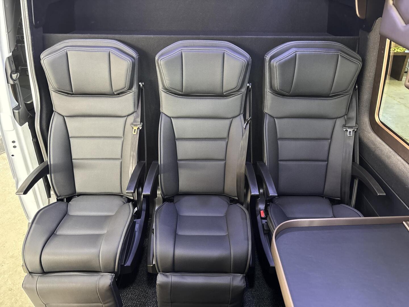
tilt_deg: -30.5
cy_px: 154
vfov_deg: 53.1
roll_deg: -0.8
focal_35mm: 26
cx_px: 204
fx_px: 307
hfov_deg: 67.3
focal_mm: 5.96
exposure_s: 1/33
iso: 500
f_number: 1.6
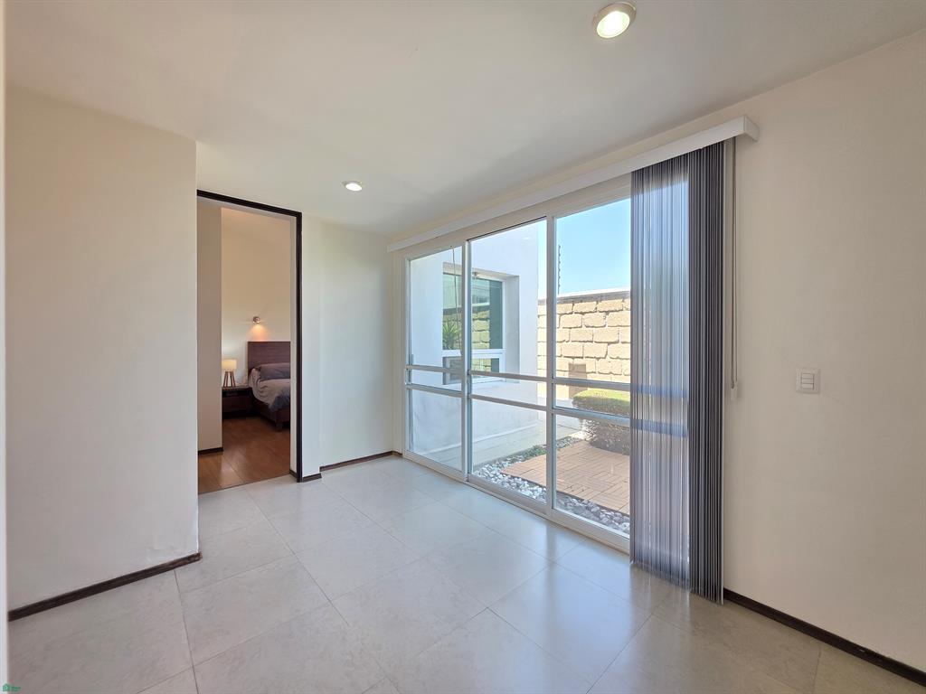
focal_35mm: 13
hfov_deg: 106.2
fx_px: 348
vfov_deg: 89.9
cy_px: 347
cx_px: 463
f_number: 1.9
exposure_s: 1/120
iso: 100
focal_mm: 2.2
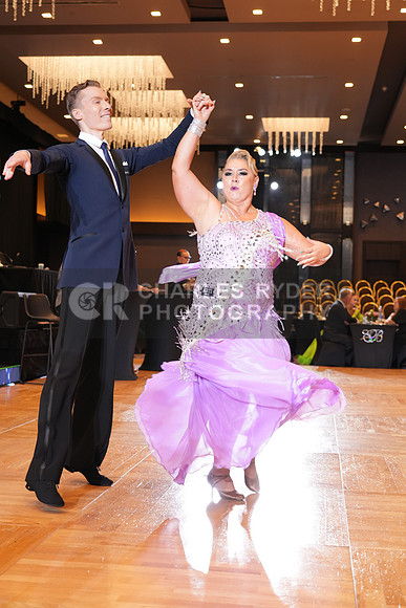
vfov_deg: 38.9
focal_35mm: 51
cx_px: 203
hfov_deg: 26.5
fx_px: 862
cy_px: 304
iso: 1600
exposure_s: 1/200
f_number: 4
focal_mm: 51
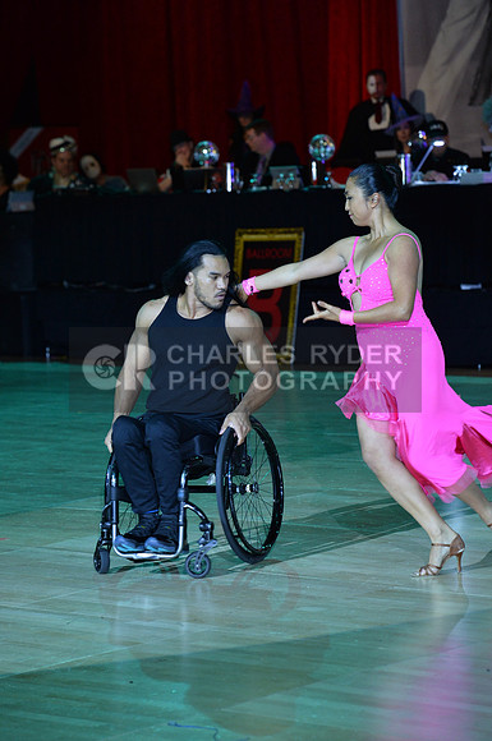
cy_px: 370
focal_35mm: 135
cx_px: 246
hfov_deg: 10.1
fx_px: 2776
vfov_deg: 15.2
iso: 2000
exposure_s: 1/250
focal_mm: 135
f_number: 5
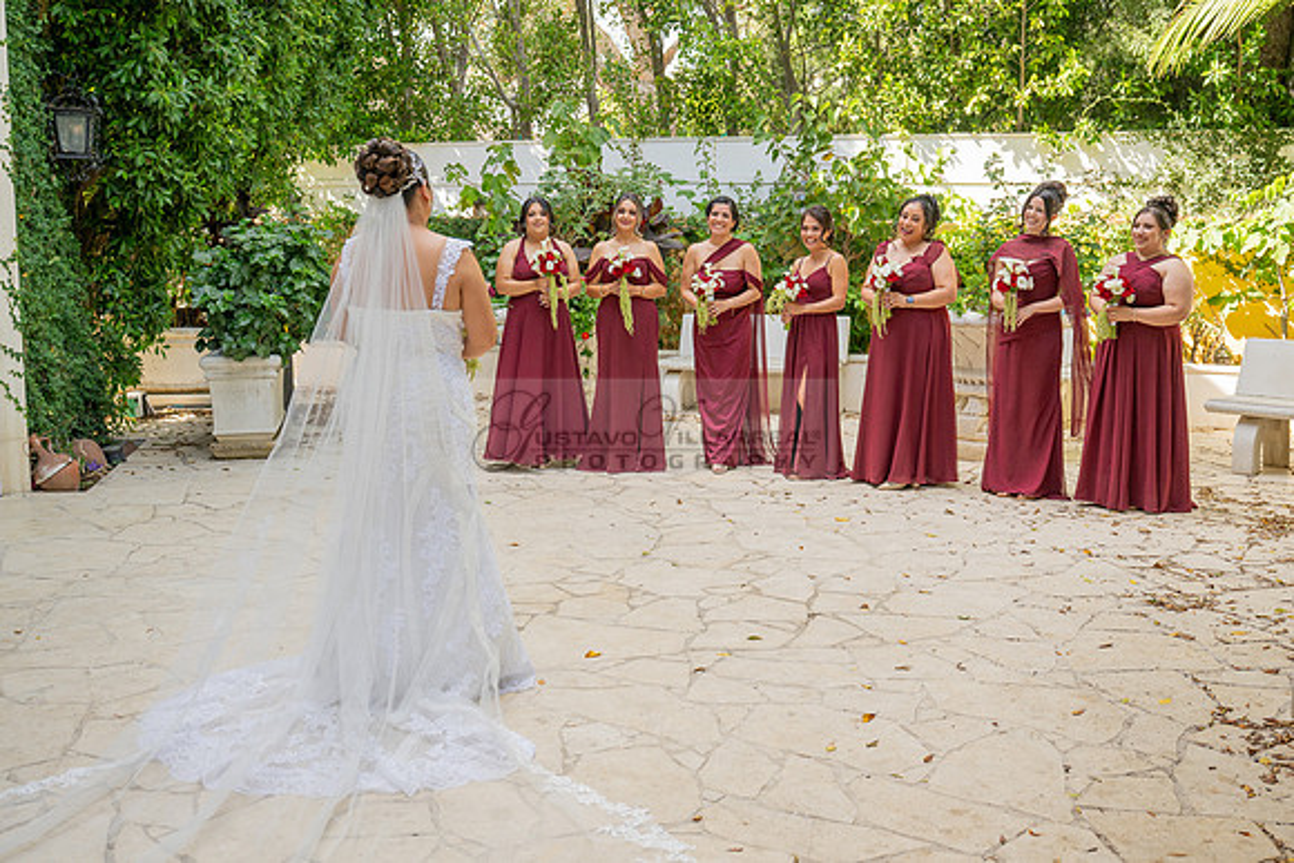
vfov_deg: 35.1
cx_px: 647
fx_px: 1366
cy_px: 432
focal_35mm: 38
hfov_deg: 50.7
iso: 400
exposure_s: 1/500
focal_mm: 38
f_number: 4
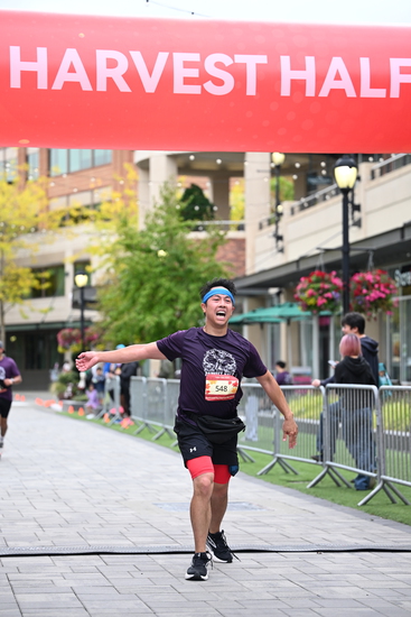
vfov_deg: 23.1
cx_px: 206
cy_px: 308
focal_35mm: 88
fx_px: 1506
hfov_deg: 15.5
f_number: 2.8
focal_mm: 88
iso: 640
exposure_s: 1/2000
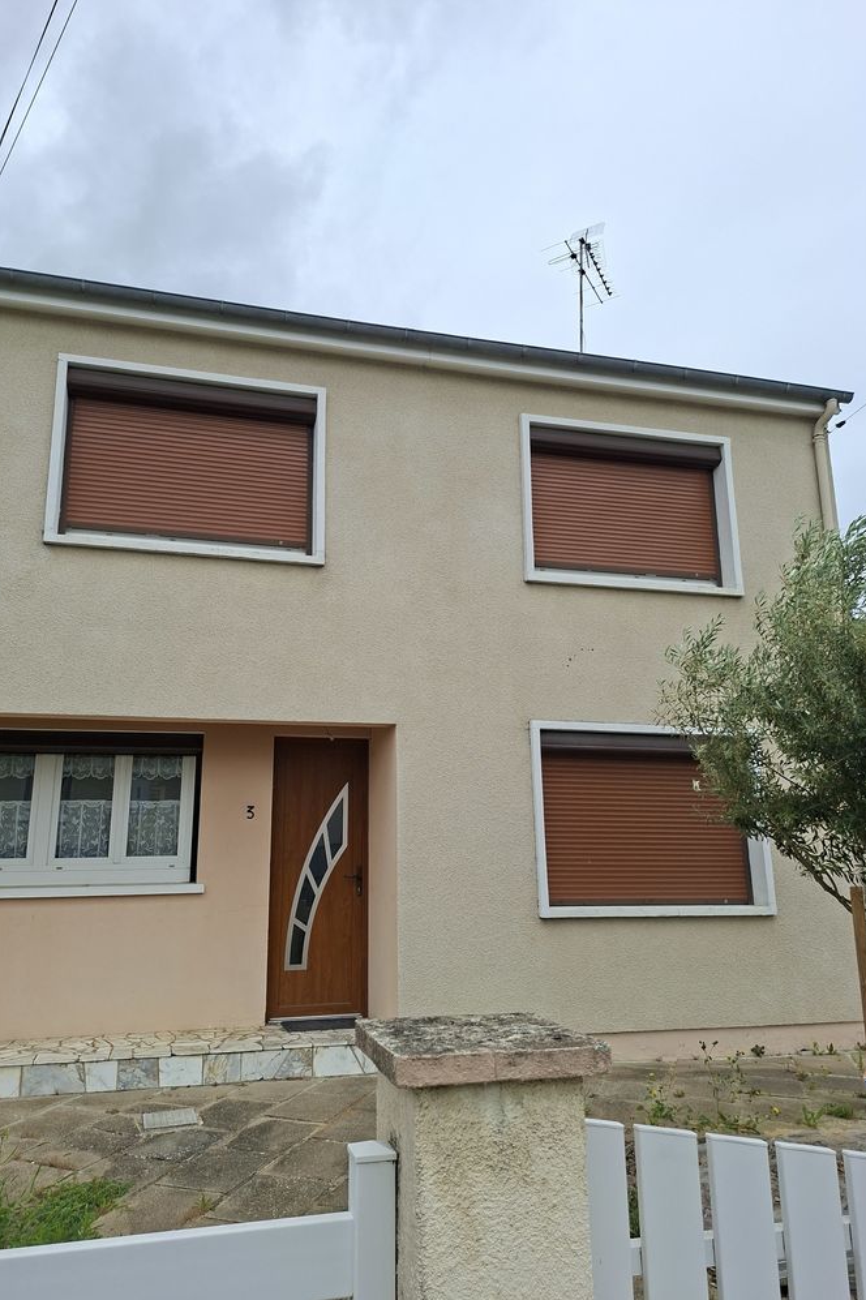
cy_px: 649
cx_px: 394
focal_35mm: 24
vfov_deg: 73.8
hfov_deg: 53.0
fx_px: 867
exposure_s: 1/2809
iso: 50
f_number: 1.8
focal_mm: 5.54
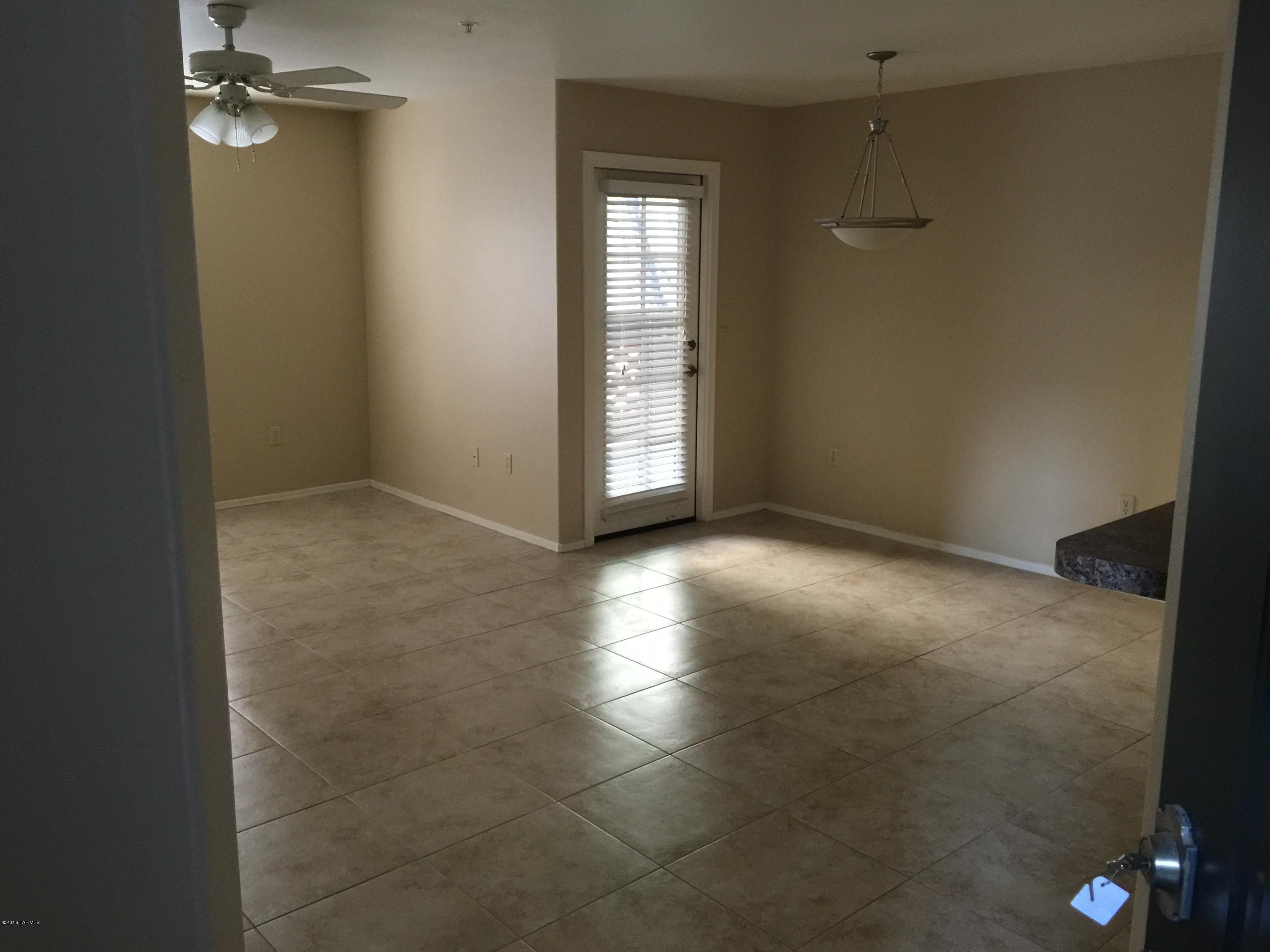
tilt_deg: -11.5
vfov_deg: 48.2
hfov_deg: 61.7
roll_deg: -1.6
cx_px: 635
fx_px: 1064
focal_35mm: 29
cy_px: 476
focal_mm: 4.15
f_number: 2.2
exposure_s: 1/15
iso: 125
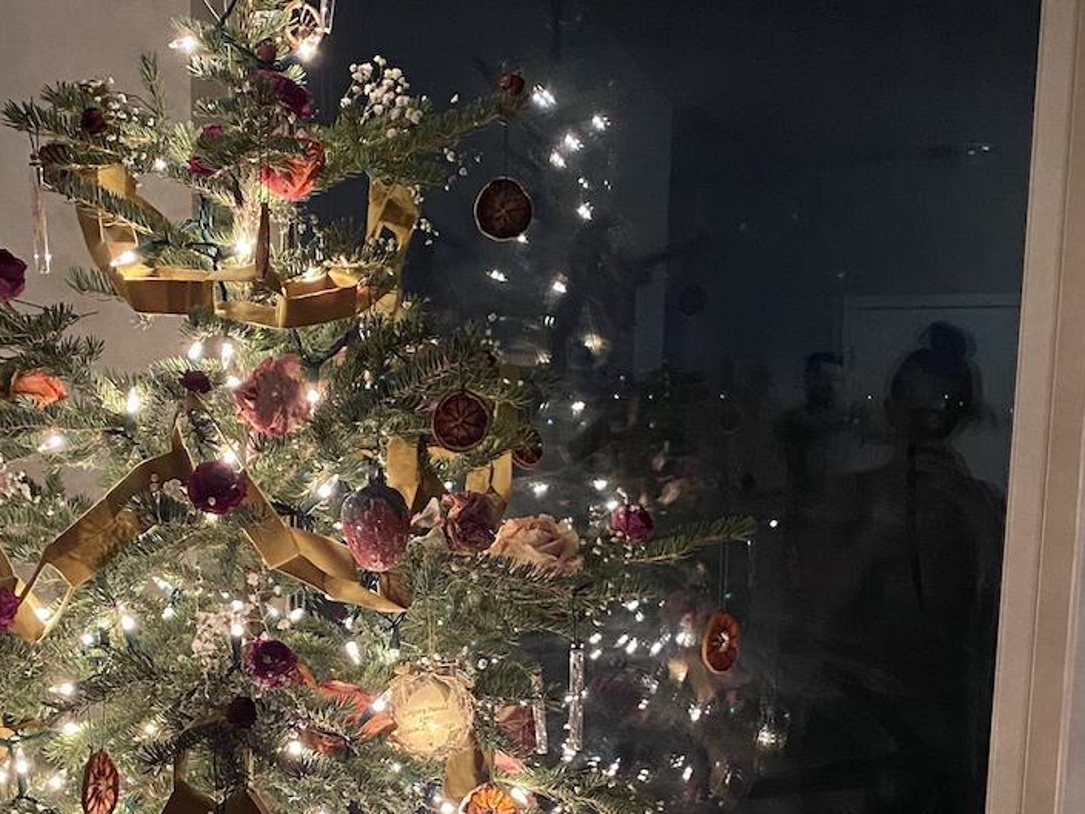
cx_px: 386
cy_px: 771
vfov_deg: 24.0
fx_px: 1850
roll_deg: -0.9
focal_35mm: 59
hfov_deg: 32.5
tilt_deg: -9.2
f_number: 1.8
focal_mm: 4.25
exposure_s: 1/30
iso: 640
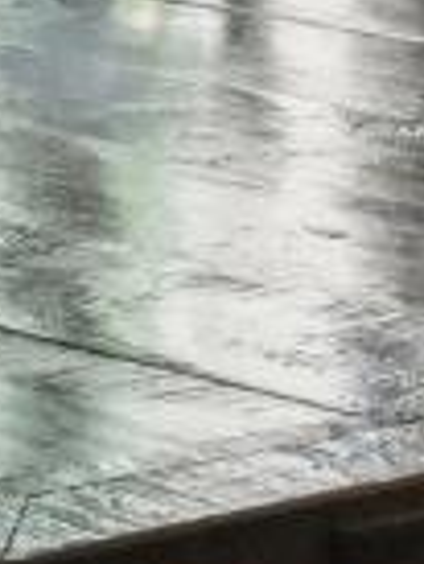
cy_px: -675
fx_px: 4810
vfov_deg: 6.5
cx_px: 25
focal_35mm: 295
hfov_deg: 5.0
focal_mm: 28
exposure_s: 1/60
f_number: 9
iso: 1600
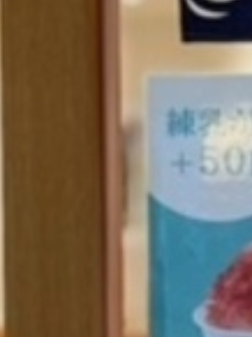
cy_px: 186
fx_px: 1577
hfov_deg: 8.0
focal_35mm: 162
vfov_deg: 12.2
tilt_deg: +1.0
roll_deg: +1.1
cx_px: 721
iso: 64
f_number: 1.6
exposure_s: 1/120
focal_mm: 5.1
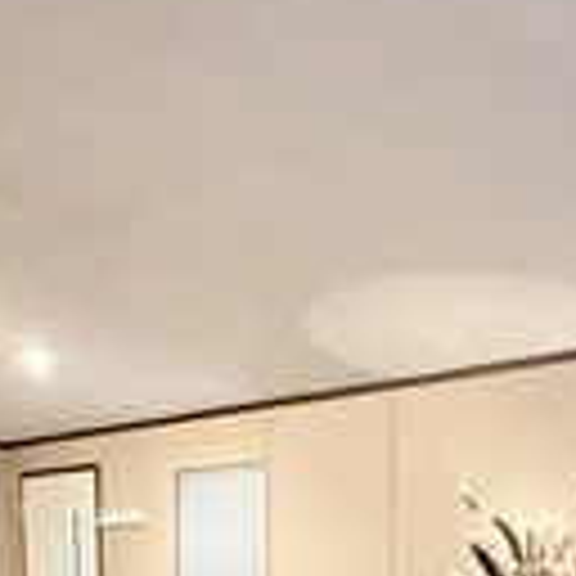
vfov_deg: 24.6
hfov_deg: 27.6
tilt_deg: -7.1
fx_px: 1167
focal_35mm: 62
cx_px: 382
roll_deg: -0.1
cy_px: 724
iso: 1000
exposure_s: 1/60
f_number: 2.2
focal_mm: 2.22
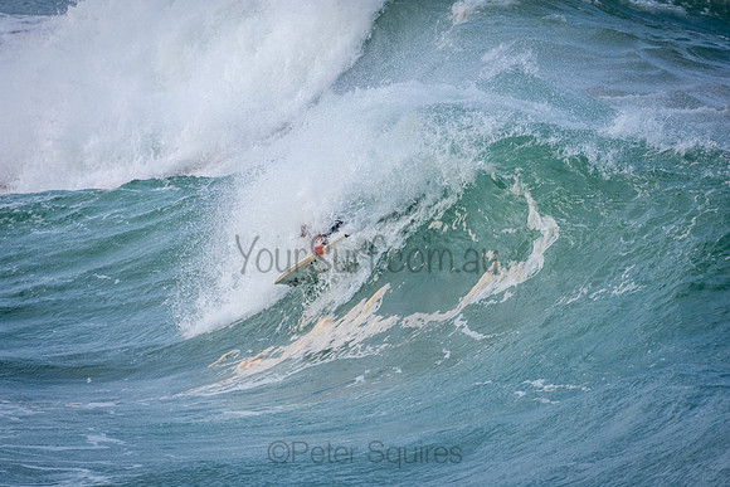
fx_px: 15211
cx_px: 365
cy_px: 244
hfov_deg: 2.7
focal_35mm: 750
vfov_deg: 1.8
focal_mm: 500
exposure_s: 1/1250
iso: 200
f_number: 5.6
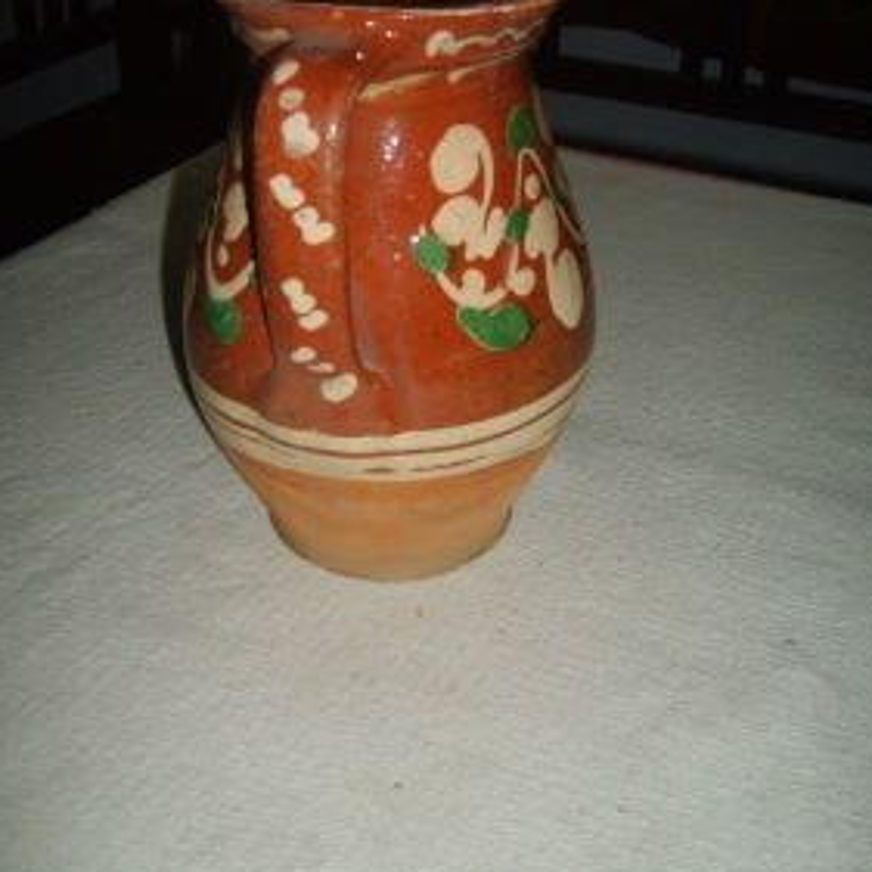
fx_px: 1254
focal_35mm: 44
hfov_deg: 38.3
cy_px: 295
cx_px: 438
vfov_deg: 37.9
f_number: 2.8
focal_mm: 5.8
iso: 100
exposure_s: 1/45
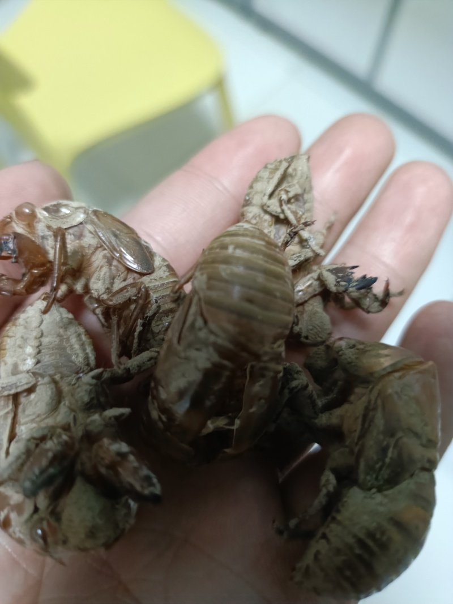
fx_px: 436
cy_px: 302
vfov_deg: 69.4
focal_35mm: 25
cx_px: 226
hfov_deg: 54.9
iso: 2181
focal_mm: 4.7
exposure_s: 1/25
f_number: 1.7
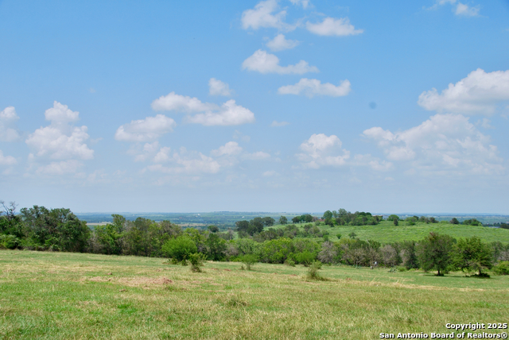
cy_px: 170
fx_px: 679
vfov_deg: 28.1
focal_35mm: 48
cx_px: 254
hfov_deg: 41.1
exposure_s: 1/320
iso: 100
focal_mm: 32
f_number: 9
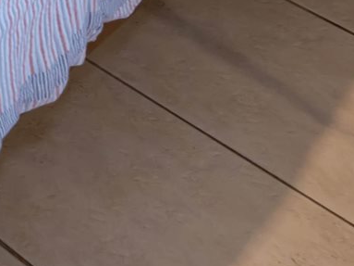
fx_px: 1104
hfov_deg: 11.4
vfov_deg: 9.1
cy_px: -663
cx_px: -685
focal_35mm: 108
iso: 400
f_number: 7.1
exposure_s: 1/4
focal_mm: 14
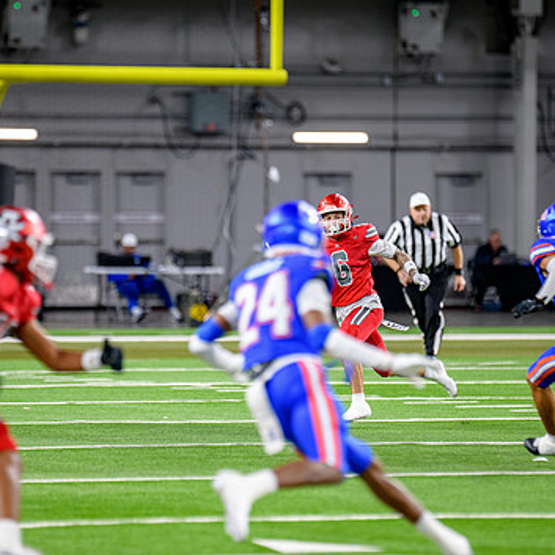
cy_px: 303
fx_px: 6839
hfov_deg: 4.6
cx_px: 291
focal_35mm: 377
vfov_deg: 4.6
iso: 1000
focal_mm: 270
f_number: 2.8
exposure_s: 1/400
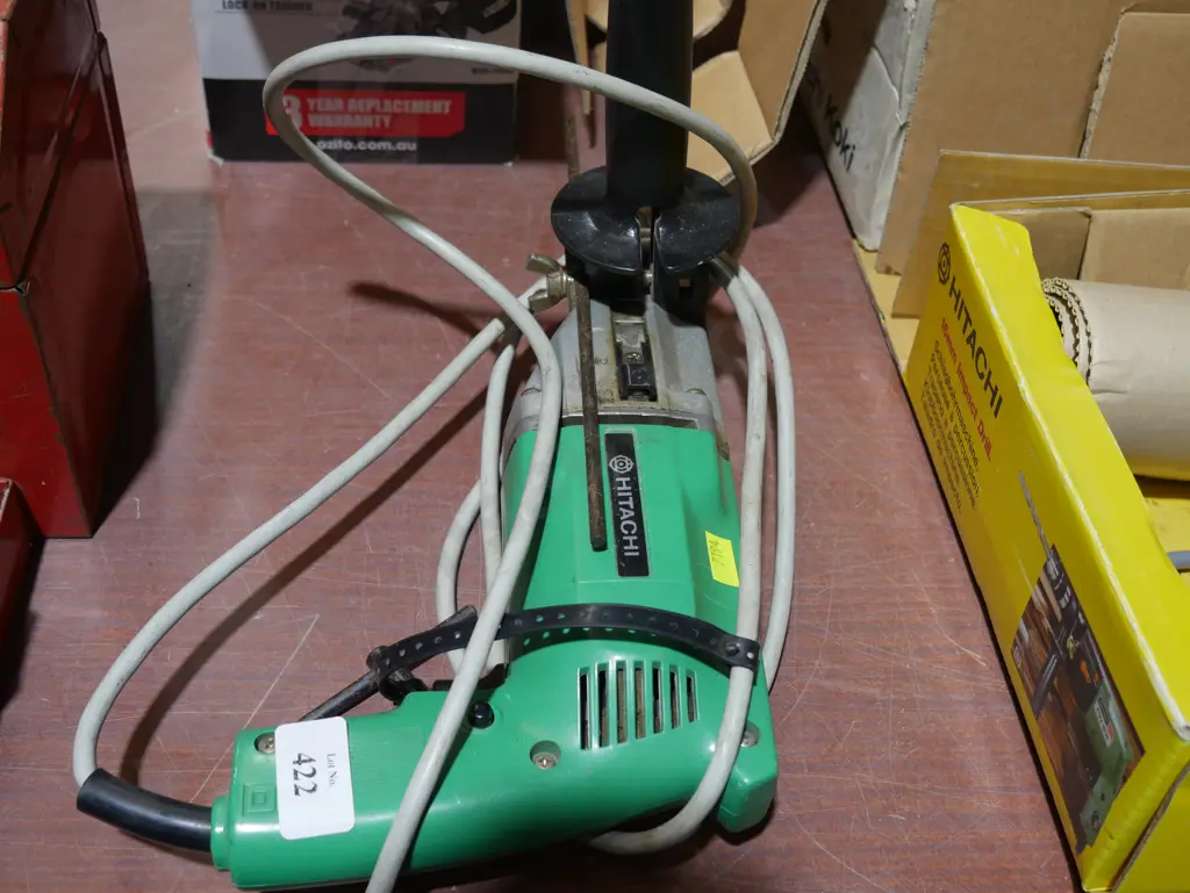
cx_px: 595
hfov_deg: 44.8
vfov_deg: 34.4
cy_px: 446
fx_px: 1445
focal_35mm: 42
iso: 400
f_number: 4.6
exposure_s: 1/60
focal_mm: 21
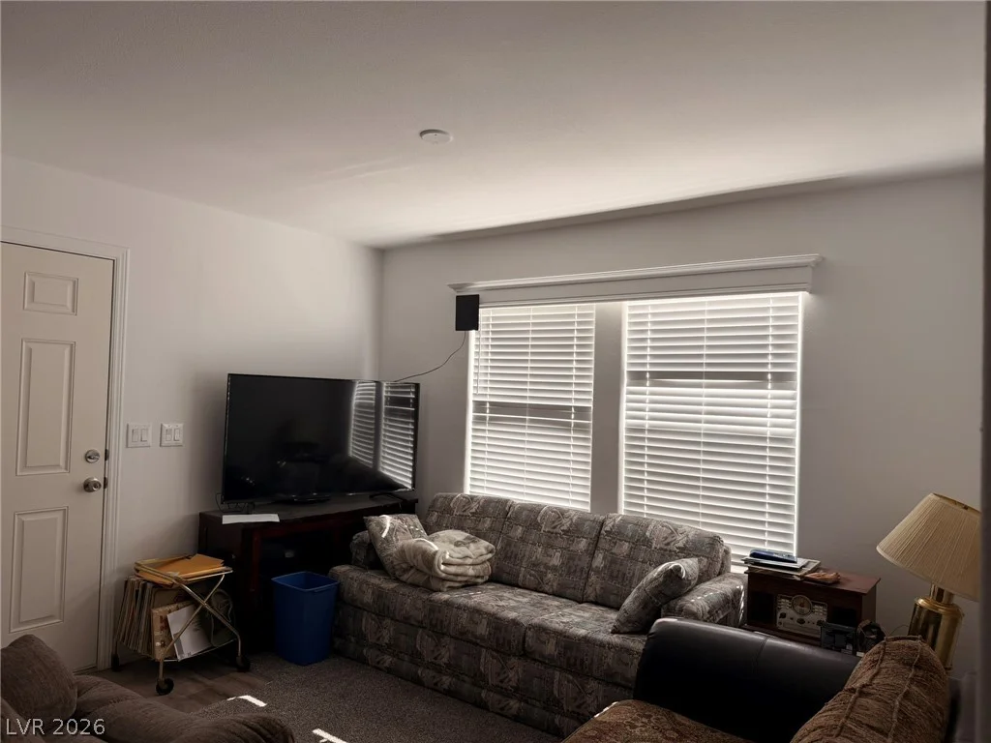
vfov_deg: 56.8
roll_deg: -1.6
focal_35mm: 24
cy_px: 372
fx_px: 687
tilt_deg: +1.4
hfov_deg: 71.6
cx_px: 496
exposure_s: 1/134
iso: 100
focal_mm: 6.76
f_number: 1.78
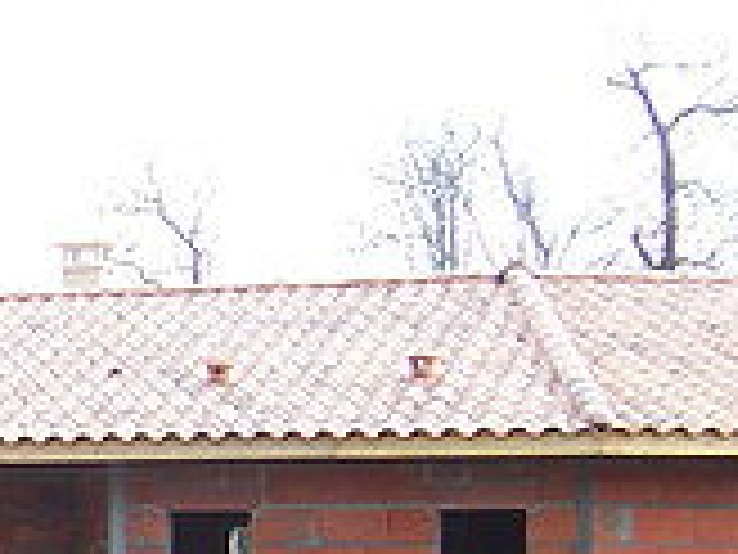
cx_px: -378
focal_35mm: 127
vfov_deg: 11.3
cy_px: 759
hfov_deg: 14.5
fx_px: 2708
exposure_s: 1/180
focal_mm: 5.6
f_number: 3.4
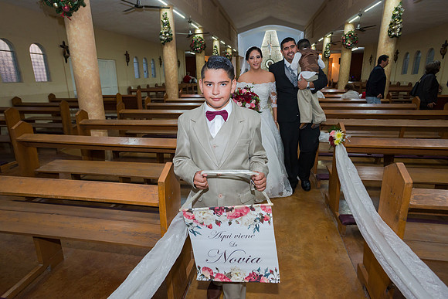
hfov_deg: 78.6
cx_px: 224
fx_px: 274
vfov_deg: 57.3
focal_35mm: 22
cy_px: 150
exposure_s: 1/100
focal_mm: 22
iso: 1600
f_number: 3.5
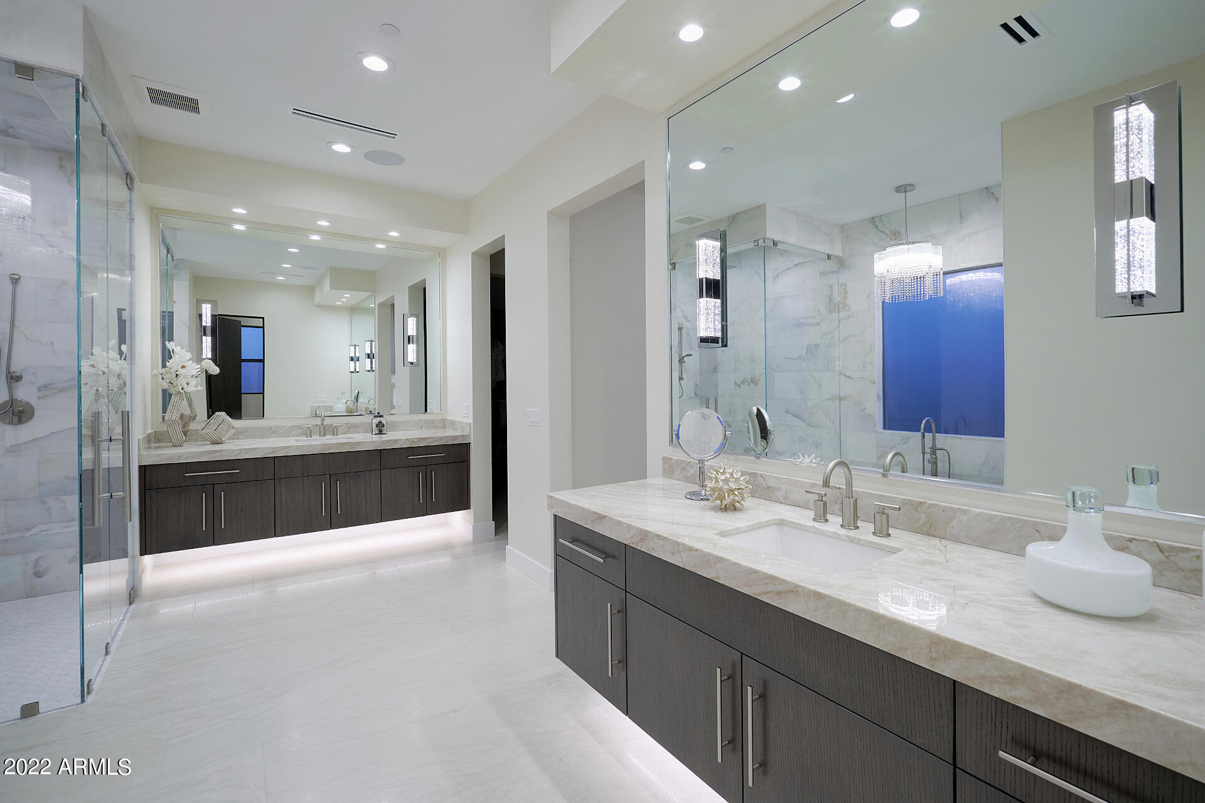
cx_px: 602
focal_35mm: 15
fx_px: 502
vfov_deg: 77.3
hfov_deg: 100.4
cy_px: 402
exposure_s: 1/4
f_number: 8
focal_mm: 15
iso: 800
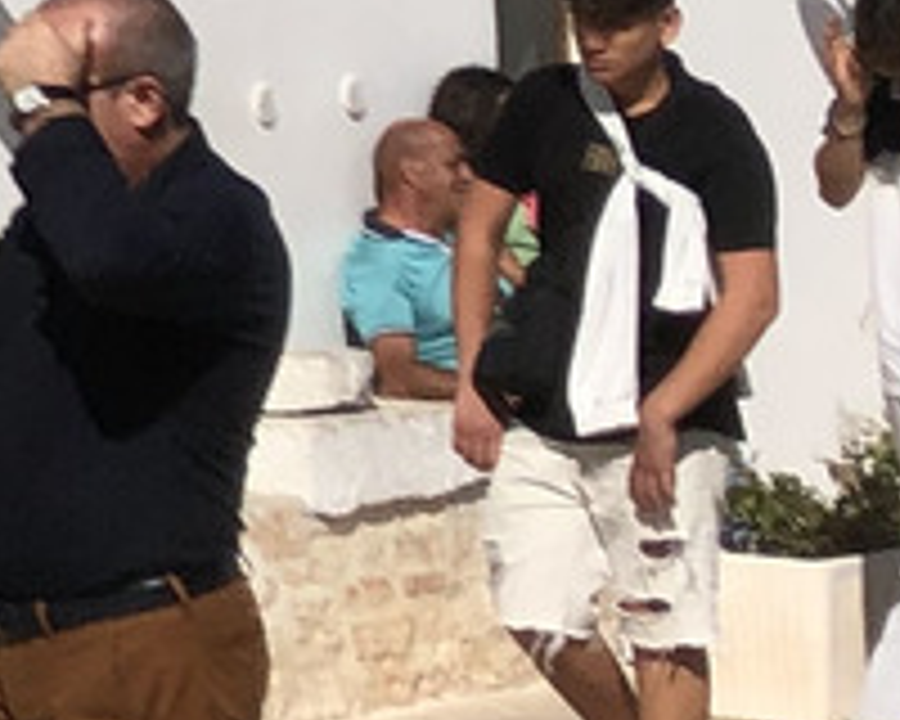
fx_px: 5833
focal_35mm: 219
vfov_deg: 6.9
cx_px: -1660
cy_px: -513
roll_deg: +1.7
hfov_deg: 7.8
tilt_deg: +1.6
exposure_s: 1/5405
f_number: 1.8
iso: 25
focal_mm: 4
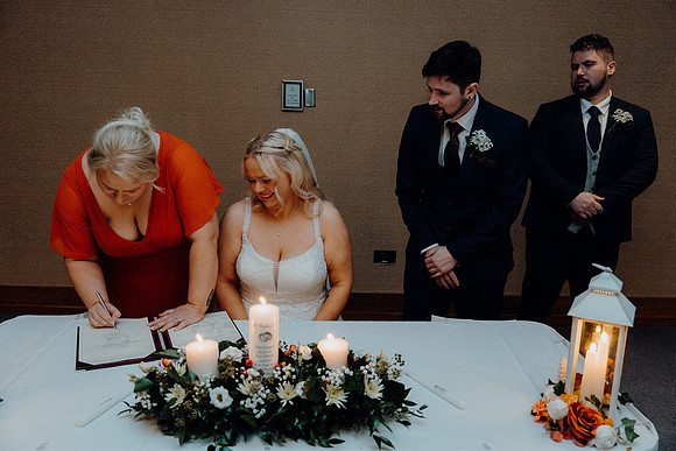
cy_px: 226
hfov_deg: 60.3
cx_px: 338
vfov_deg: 42.3
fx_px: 582
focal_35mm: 31
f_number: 3.5
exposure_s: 1/160
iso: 2500
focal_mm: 31
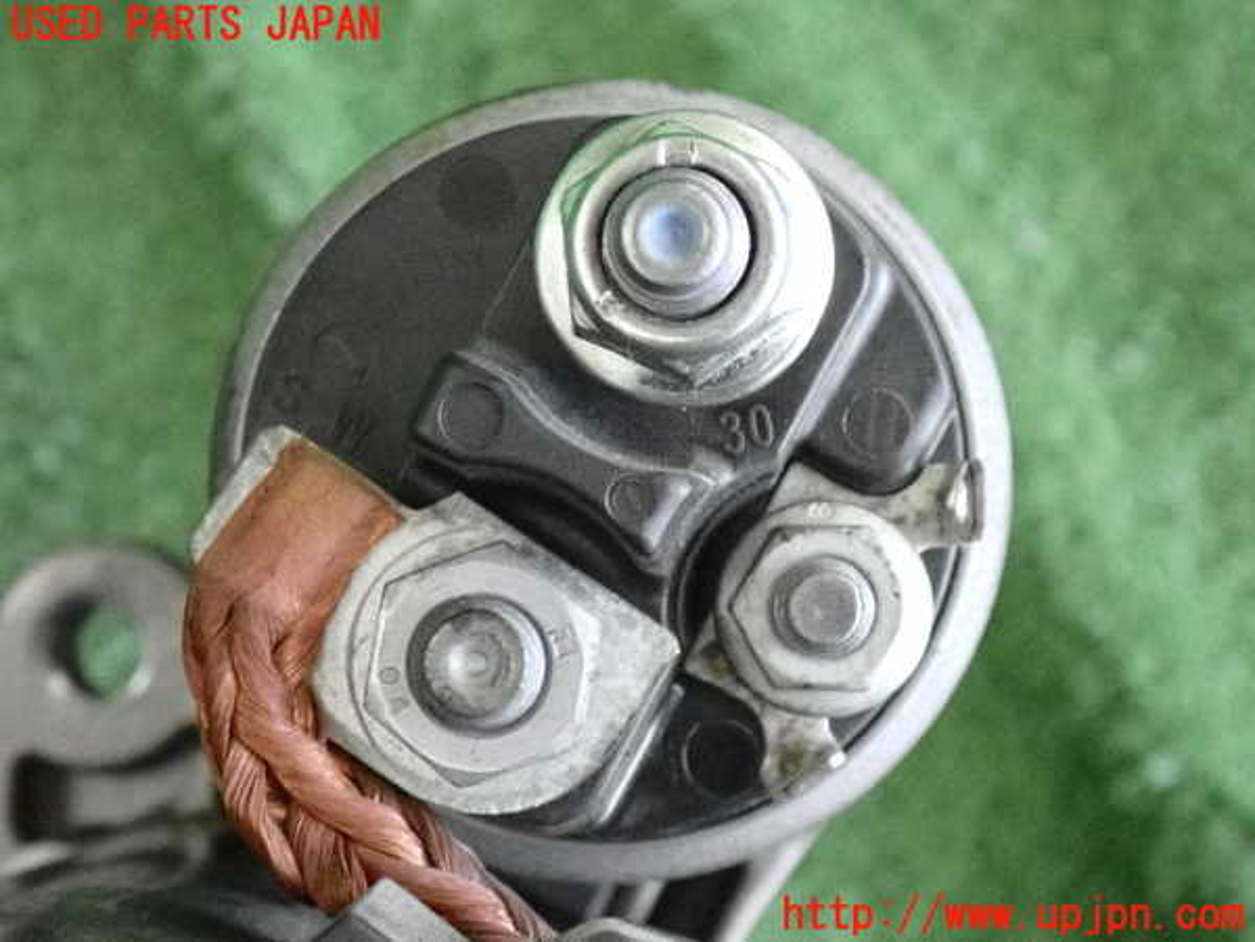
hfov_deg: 19.6
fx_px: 3625
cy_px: 471
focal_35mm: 100
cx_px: 628
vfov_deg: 14.8
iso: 4000
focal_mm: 18
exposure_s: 1/125
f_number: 4.9
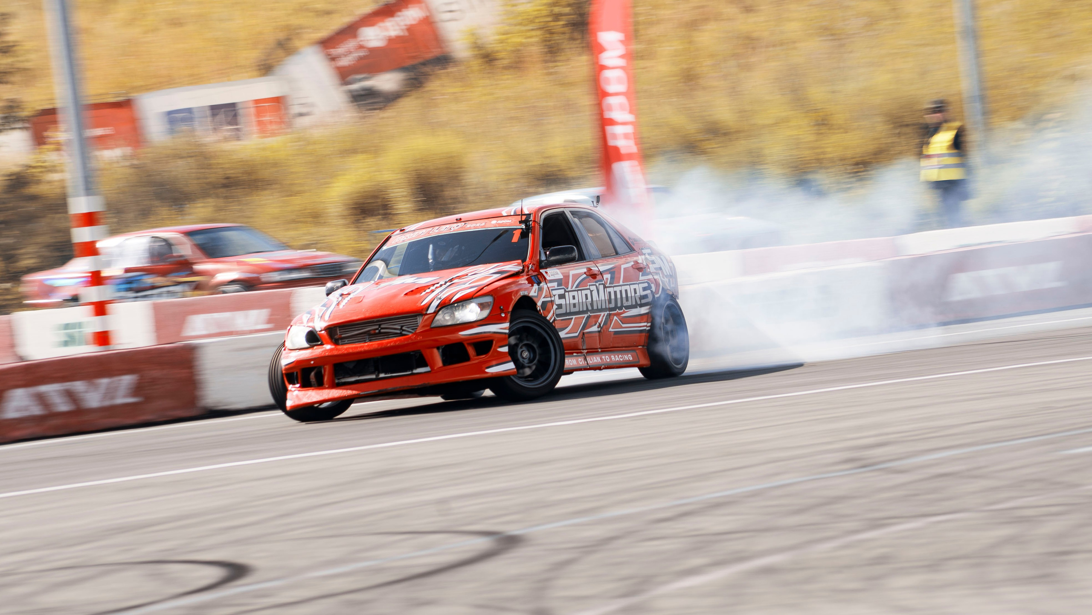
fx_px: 9099
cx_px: 546
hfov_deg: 6.9
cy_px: 308
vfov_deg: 3.9
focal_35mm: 314
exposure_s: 1/125
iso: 100
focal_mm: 200
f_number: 10
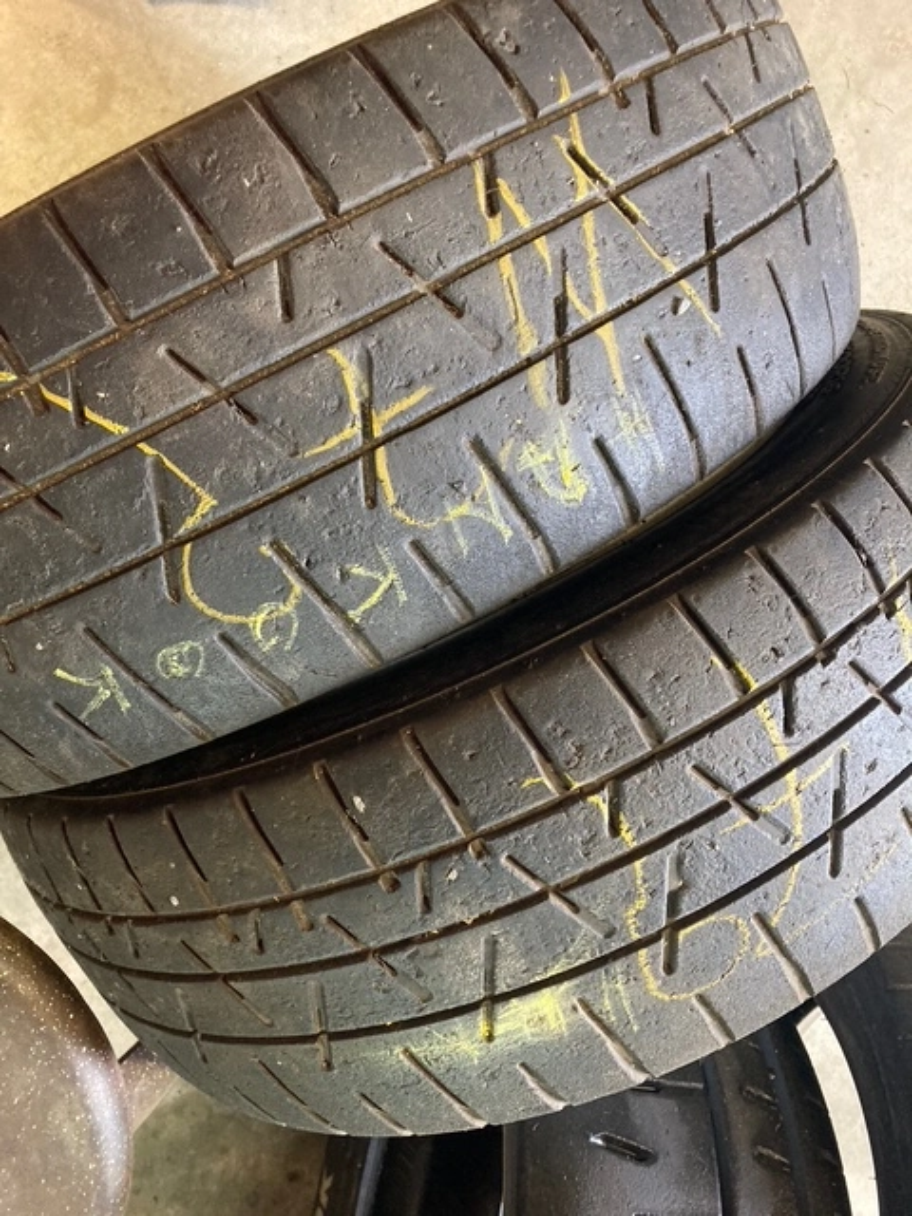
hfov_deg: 49.7
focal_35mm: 28
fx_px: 984
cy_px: 608
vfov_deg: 63.4
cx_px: 456
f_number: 1.8
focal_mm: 3.99
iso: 320
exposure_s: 1/33
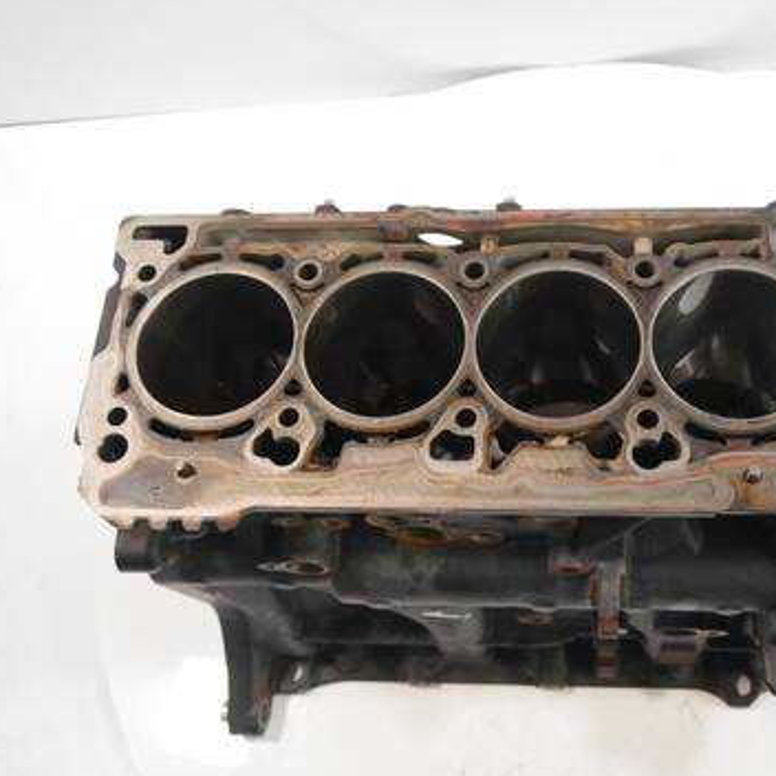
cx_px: 518
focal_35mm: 41
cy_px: 388
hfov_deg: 40.4
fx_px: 1040
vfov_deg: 40.9
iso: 2000
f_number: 4
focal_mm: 17
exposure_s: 1/125
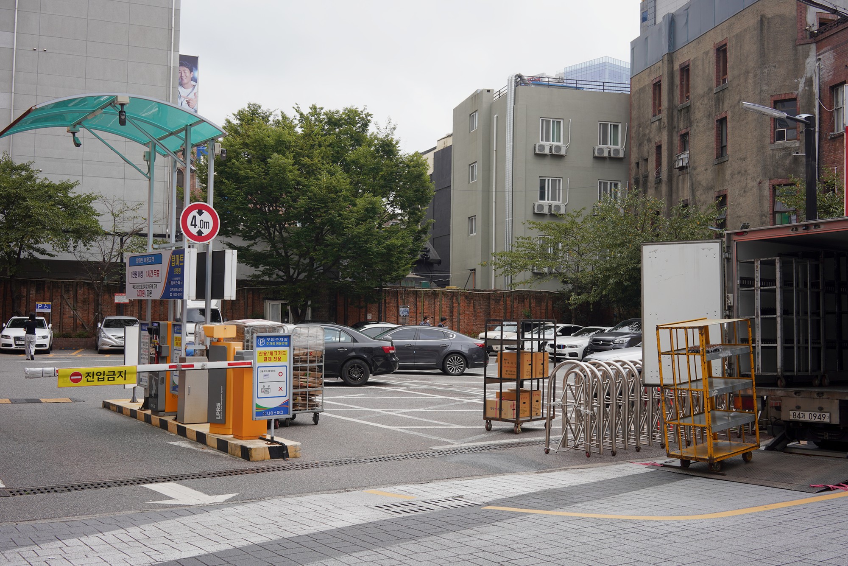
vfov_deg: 37.9
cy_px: 283
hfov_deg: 54.4
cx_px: 424
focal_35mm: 35
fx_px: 825
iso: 200
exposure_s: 1/100
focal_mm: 35
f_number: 11
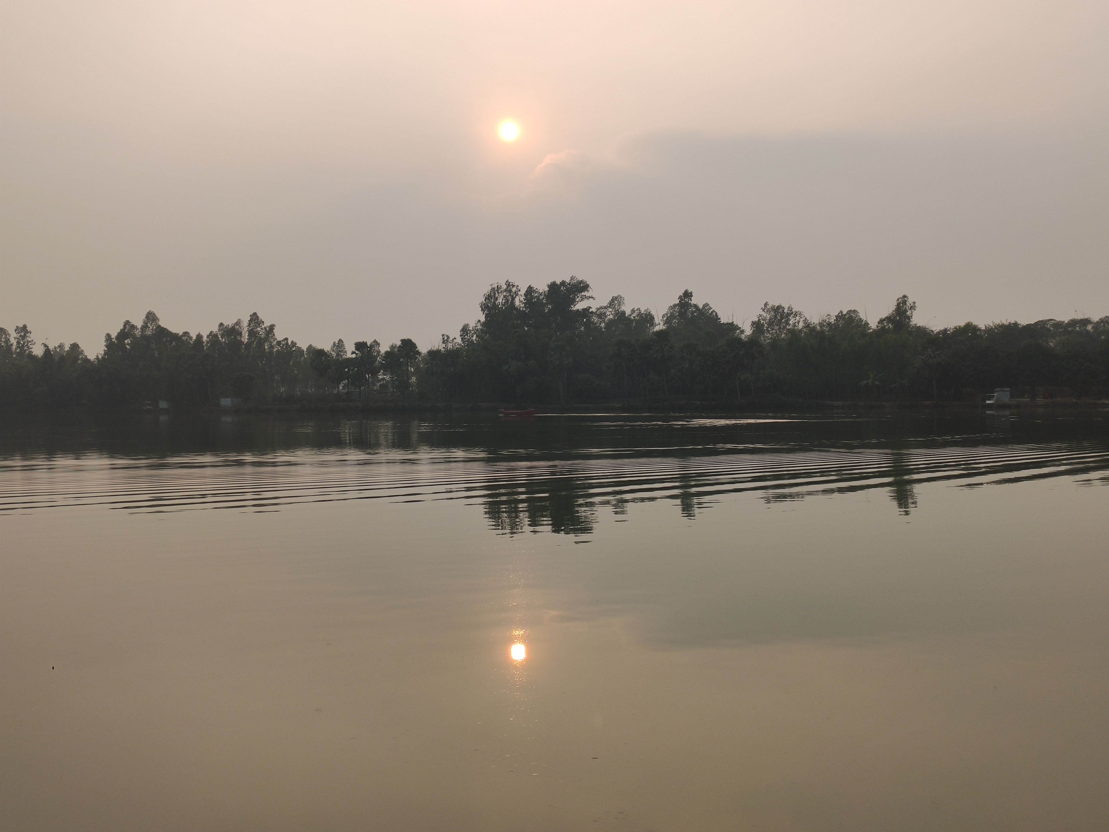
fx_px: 1153
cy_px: 416
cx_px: 554
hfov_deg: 51.4
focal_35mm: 36
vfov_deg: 39.7
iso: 112
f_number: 1.75
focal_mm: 4.77
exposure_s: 1/1151
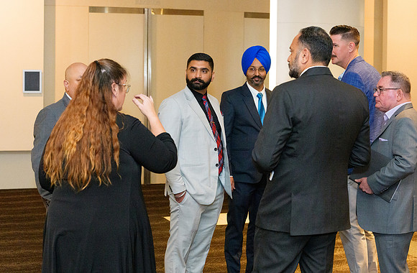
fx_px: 677
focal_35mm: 59
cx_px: 176
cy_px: 139
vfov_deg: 22.8
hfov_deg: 34.2
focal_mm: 50
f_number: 4
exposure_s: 1/160
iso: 12800
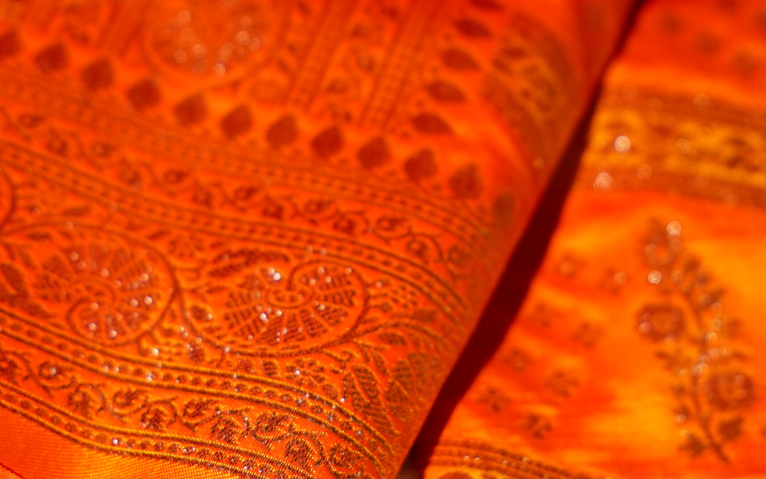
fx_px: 3361
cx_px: 382
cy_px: 353
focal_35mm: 161
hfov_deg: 13.0
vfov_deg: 8.1
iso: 400
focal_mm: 70
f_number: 2.8
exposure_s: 1/200
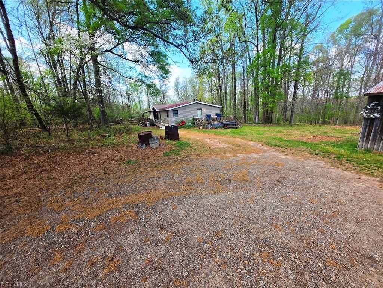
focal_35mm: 13
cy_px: 144
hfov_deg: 106.2
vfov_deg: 89.9
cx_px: 192
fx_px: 144
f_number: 2.2
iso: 25
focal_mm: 1.7
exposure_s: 1/278
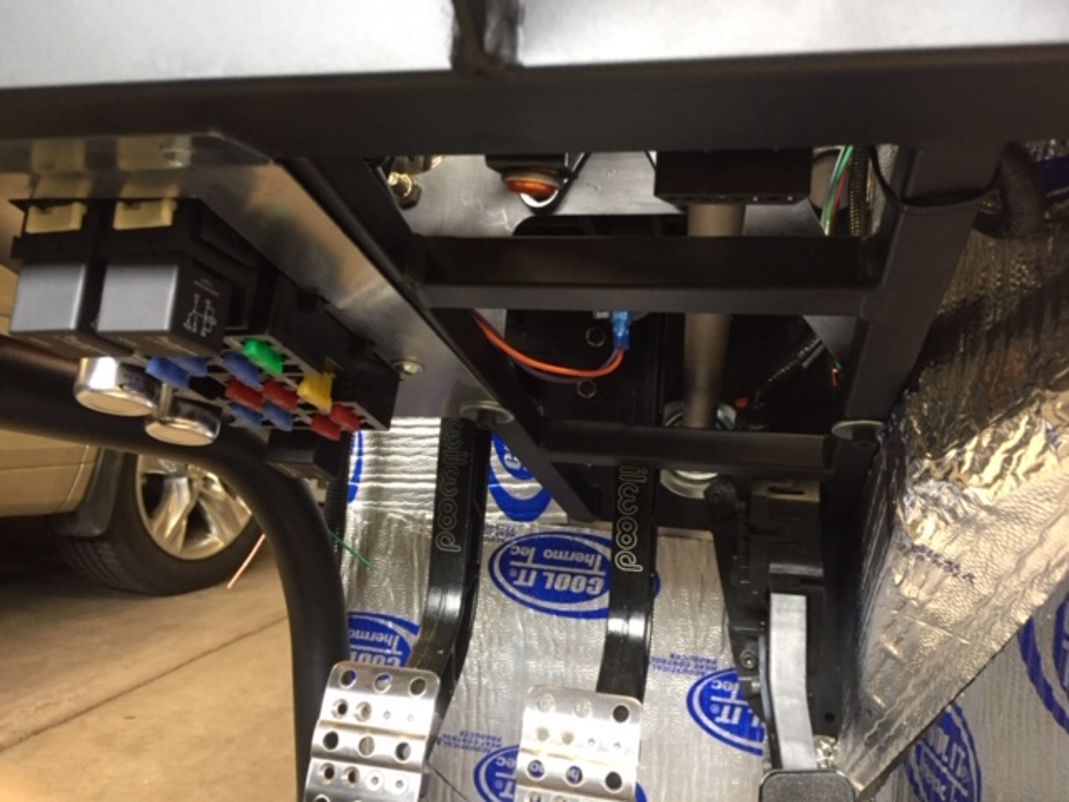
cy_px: 401
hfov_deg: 61.7
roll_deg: -2.8
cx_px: 534
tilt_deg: +0.4
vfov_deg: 48.2
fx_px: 896
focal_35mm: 29
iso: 125
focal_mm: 4.15
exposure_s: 1/30
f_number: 2.2
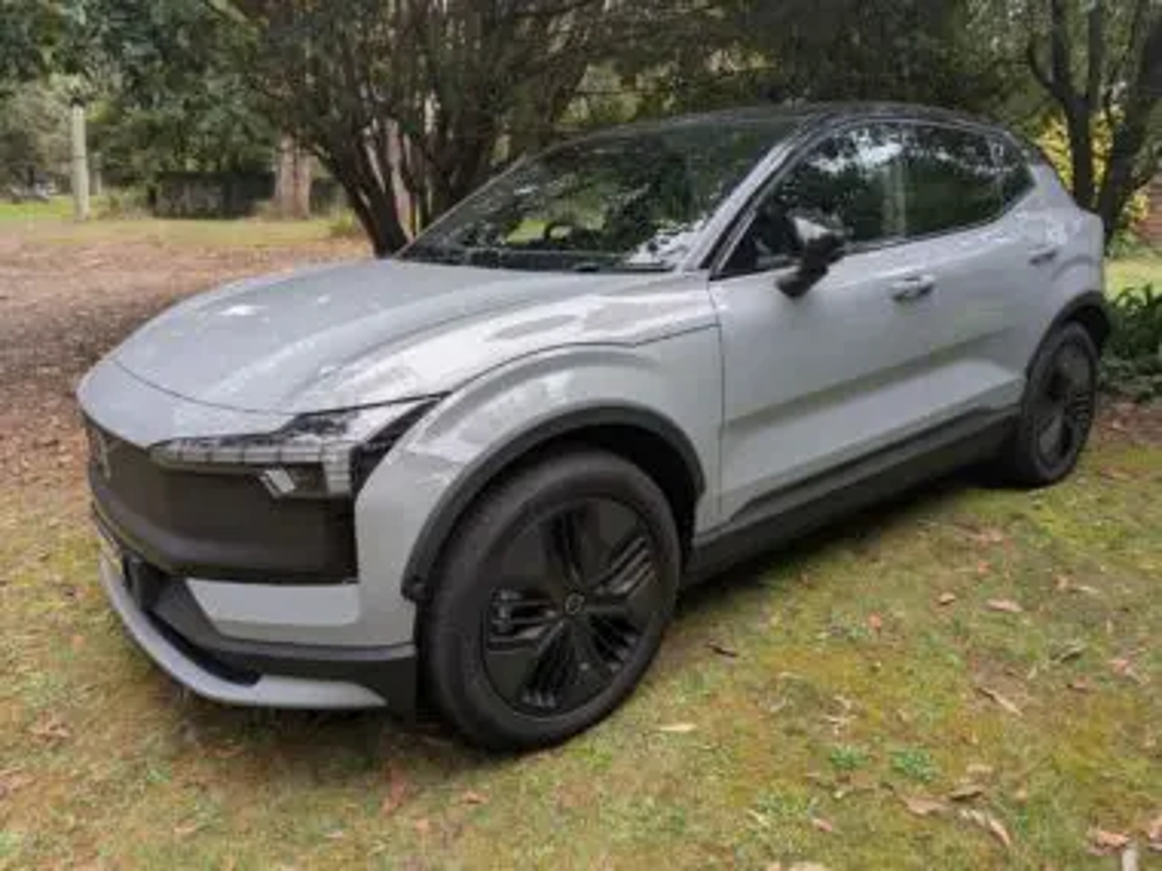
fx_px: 806
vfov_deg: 56.8
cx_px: 581
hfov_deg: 71.6
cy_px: 436
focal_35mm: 24
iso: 42
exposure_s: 1/224
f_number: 1.85
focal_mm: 6.81
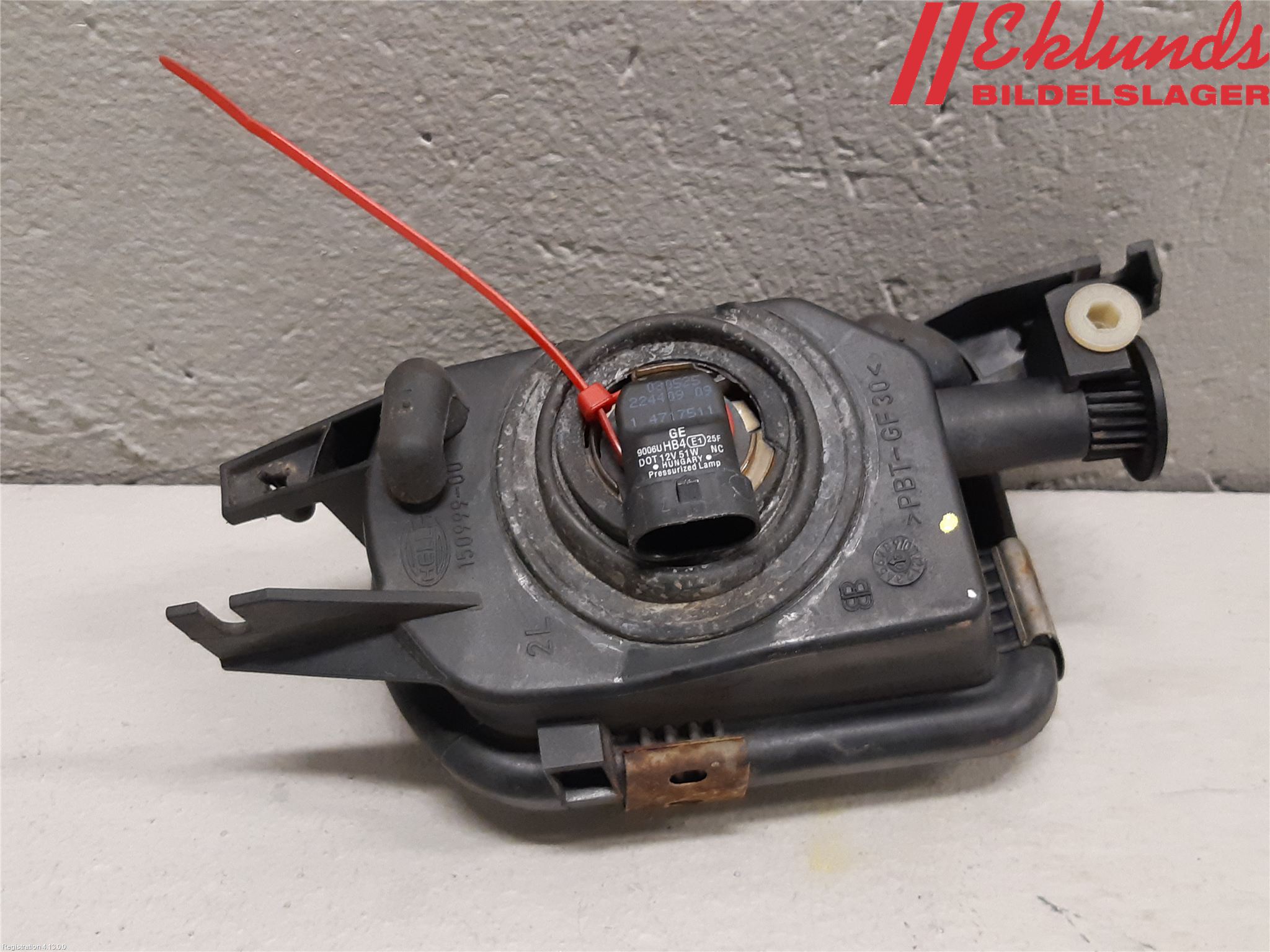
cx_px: 635
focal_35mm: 26
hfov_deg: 67.3
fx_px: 954
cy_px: 476
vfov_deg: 53.1
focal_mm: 3.93
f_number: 1.7
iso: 200
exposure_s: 1/50
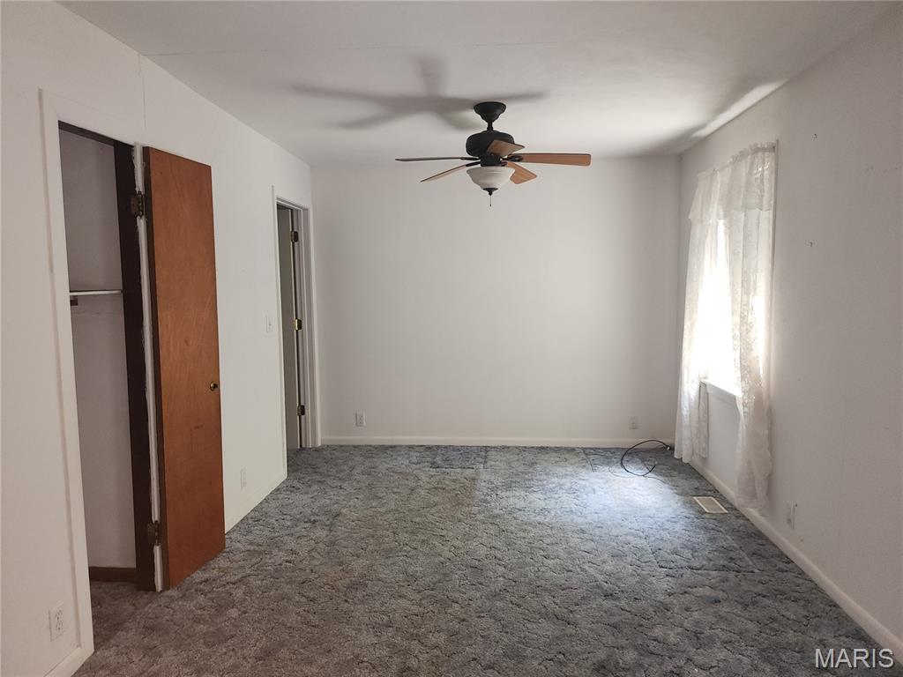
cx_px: 452
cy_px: 338
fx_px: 600
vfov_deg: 58.9
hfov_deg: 73.9
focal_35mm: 23
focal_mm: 6.4
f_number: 1.8
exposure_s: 1/30
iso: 100
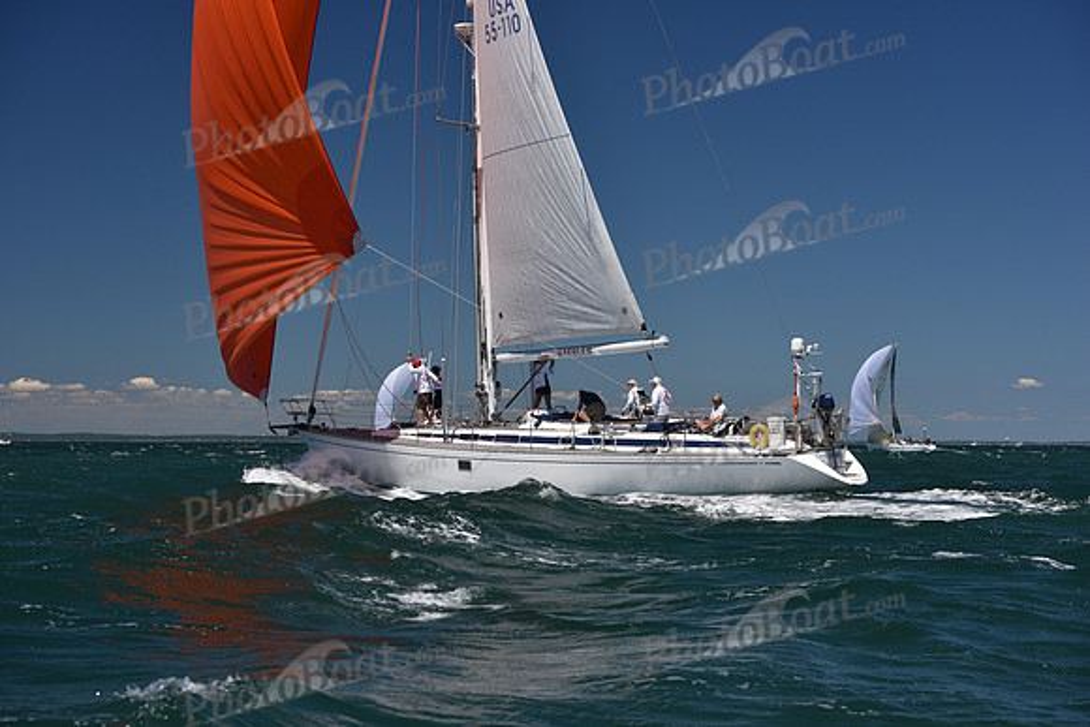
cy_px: 364
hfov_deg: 28.8
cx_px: 545
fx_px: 2120
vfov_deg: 19.5
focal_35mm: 70
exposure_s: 1/800
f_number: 7.1
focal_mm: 70
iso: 250
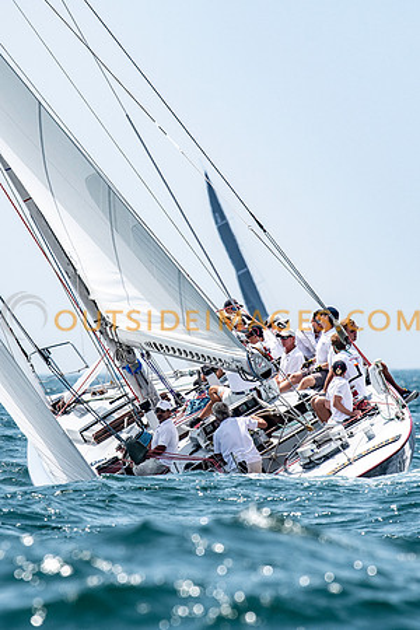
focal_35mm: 675
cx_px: 232
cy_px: 315
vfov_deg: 3.1
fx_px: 11820
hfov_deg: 2.0
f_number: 5.6
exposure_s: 1/2500
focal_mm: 300
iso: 320
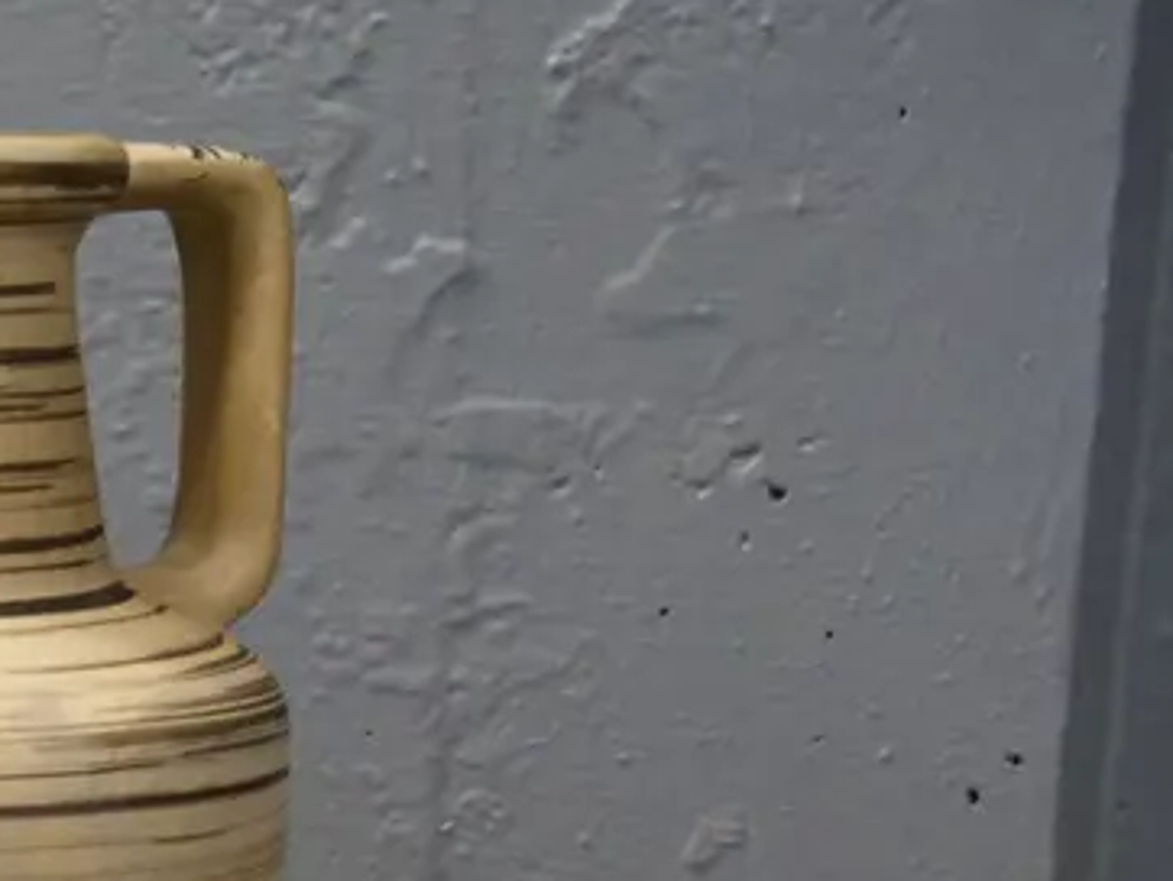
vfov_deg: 12.7
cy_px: 1150
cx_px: -308
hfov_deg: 16.5
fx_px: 3832
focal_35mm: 113
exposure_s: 1/60
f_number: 5.6
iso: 1600
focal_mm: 20
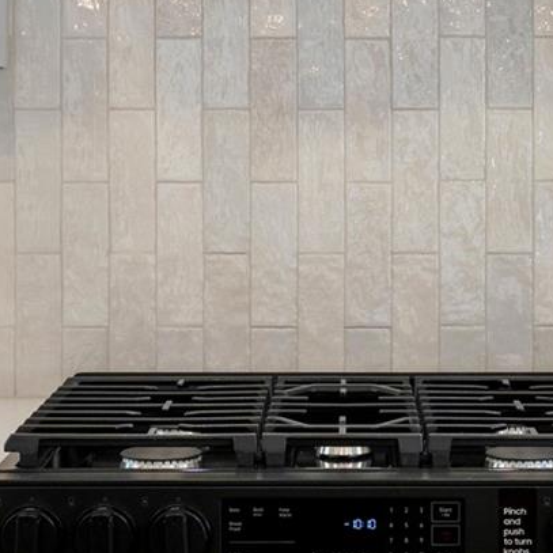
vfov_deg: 14.7
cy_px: 34
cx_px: 344
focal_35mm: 117
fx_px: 2115
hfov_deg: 14.9
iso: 640
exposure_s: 1/50
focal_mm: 35
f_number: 10
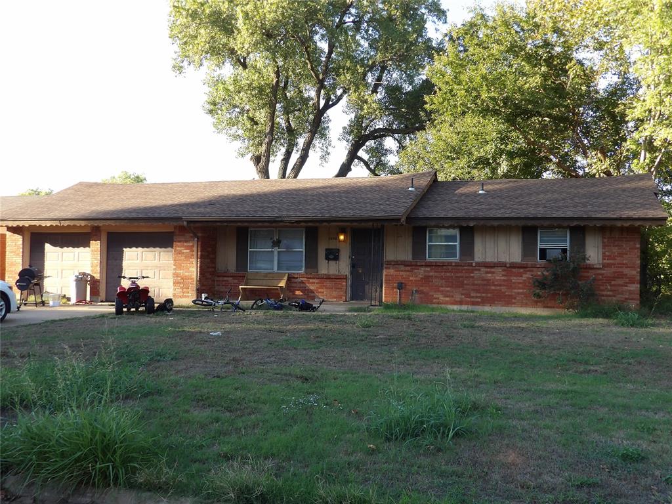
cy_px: 252
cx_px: 336
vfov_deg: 42.9
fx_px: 641
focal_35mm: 33
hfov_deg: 55.4
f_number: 3.6
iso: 100
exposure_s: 1/122
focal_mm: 5.9
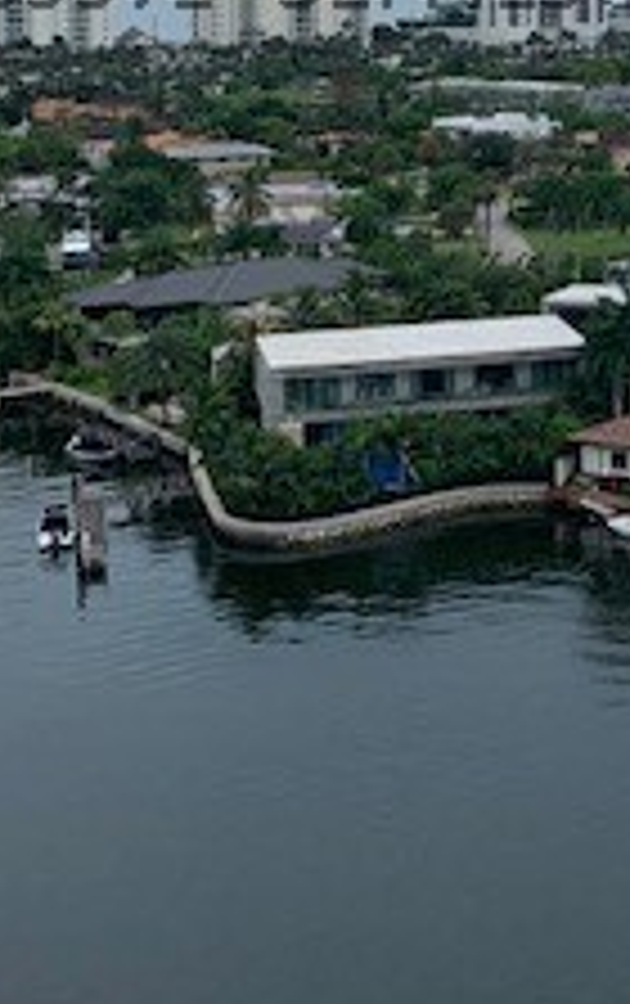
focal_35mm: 79
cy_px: -27
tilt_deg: -0.4
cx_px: 824
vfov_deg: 24.8
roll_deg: +0.2
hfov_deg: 15.7
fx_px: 2163
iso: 25
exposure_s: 1/1634
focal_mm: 4.25
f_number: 1.8
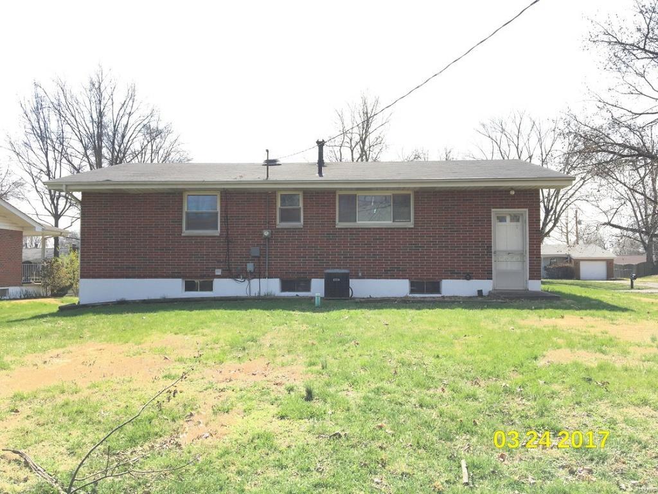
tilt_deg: +4.7
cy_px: 247
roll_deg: -0.8
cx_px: 329
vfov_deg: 48.2
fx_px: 551
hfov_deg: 61.7
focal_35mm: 29
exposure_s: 1/538
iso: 25
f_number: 2.2
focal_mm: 4.15
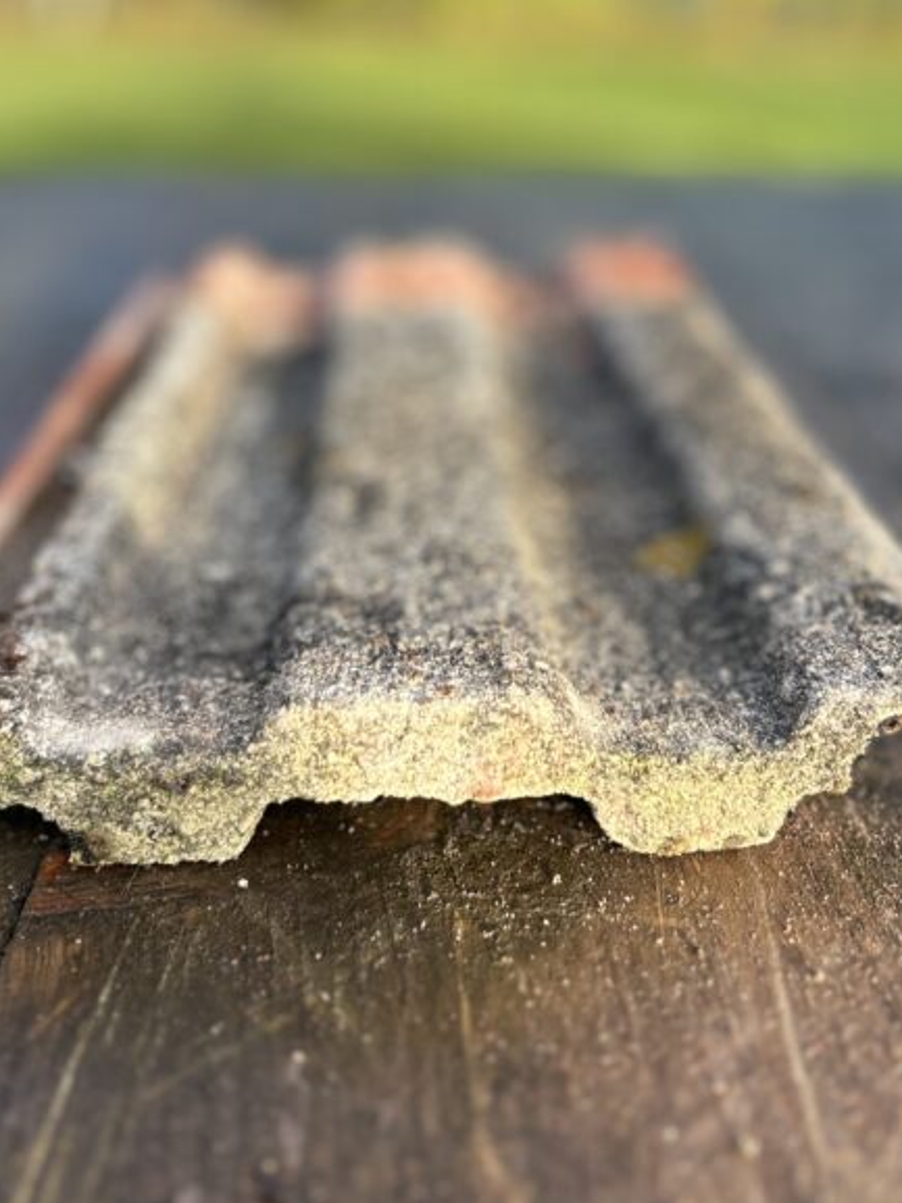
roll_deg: -0.7
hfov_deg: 39.6
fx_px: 1252
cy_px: 497
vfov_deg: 51.1
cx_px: 423
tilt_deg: -24.1
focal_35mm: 36
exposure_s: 1/234
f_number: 1.5
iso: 40
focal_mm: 5.7
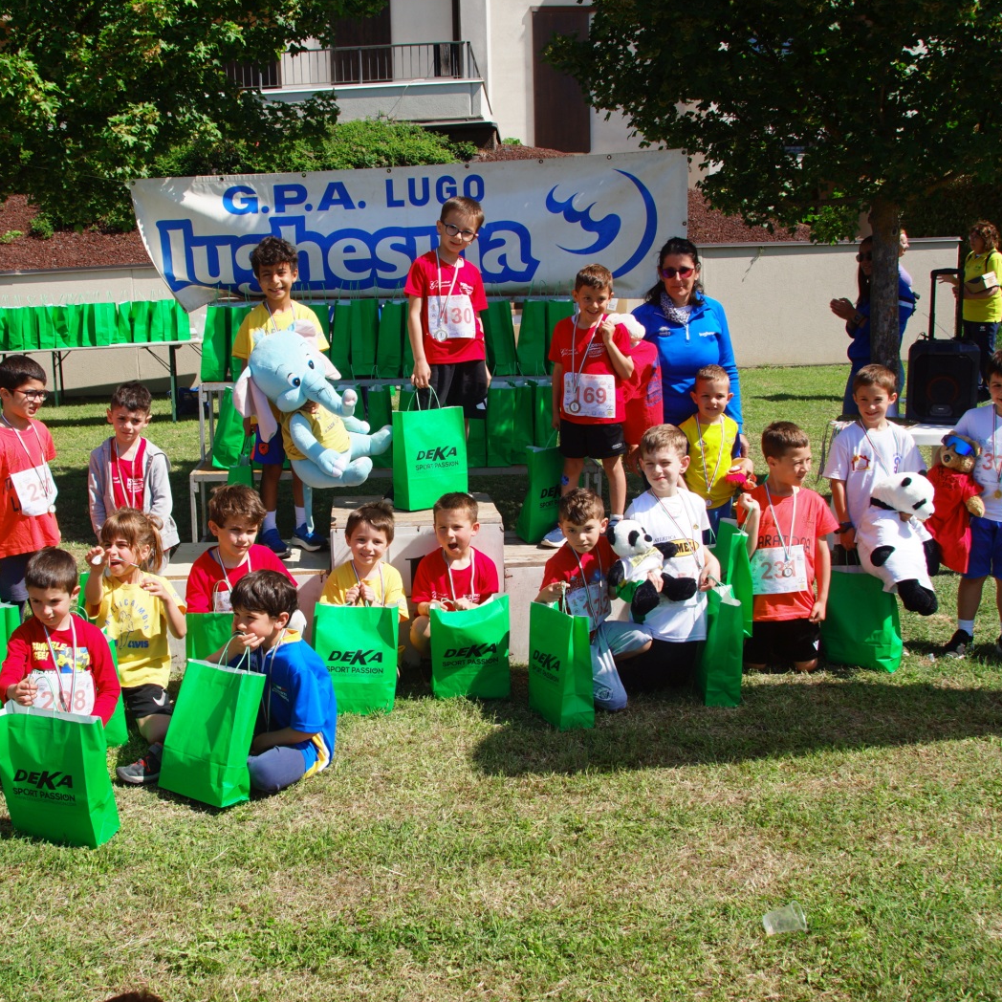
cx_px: 411
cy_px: 496
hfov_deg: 47.0
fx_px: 1146
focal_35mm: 35
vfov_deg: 47.2
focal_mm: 18
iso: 100
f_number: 6.3
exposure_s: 1/250
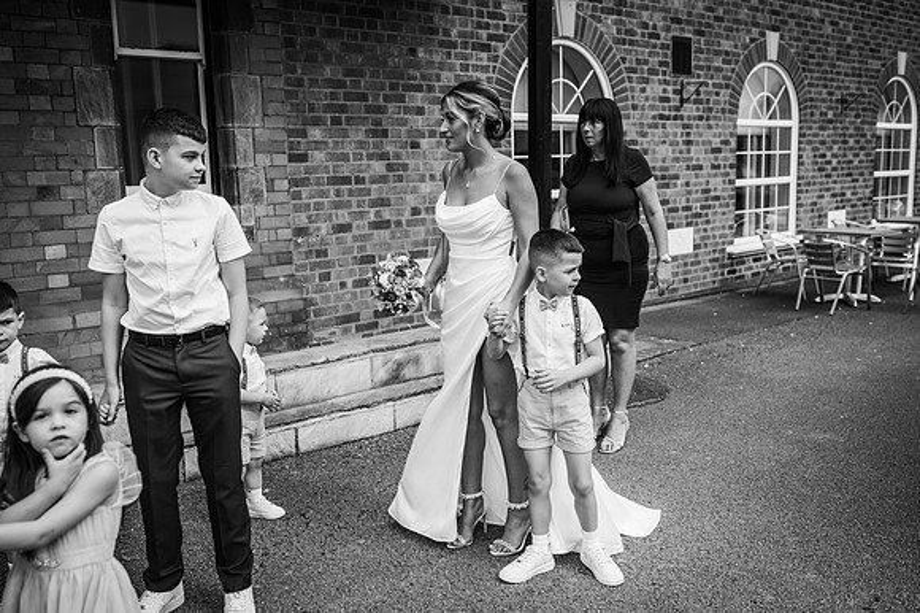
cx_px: 460
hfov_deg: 54.5
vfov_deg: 37.8
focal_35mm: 35
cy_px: 306
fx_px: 894
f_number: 2.8
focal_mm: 35
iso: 100
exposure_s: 1/1000
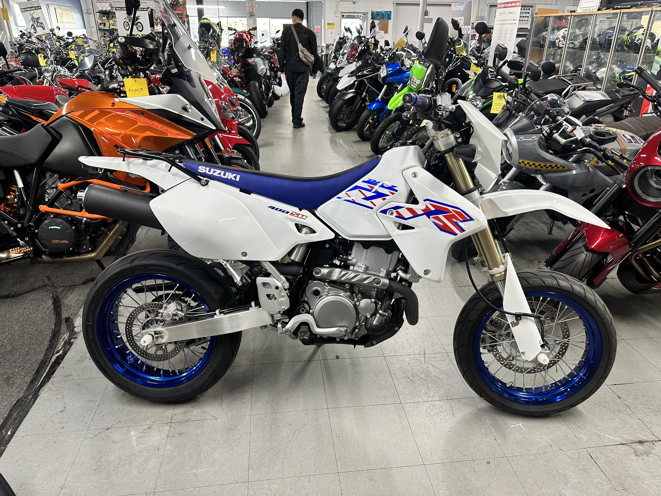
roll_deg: -1.1
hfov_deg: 71.6
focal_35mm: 24
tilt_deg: -24.4
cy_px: 248
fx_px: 458
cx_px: 330
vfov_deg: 56.8
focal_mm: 6.86
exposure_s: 1/60
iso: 125
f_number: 1.78
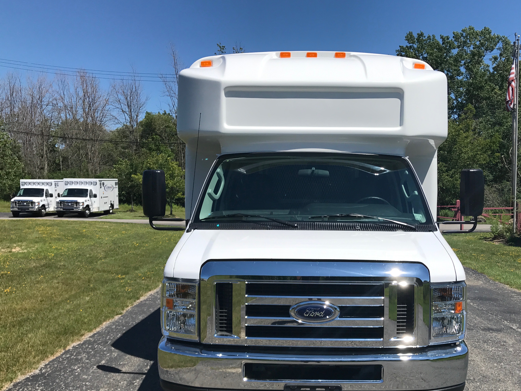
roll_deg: +0.4
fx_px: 557
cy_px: 251
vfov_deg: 38.4
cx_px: 303
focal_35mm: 37
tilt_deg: -3.1
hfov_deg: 49.9
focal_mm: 3.99
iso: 20
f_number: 1.8
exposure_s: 1/3300
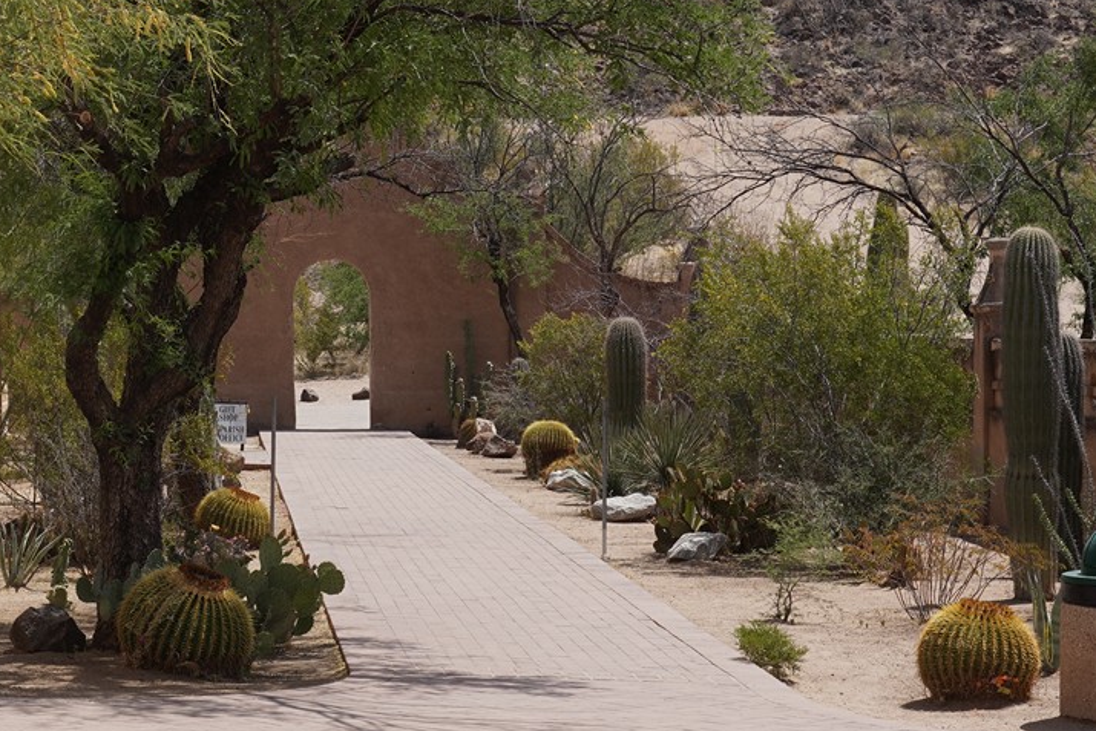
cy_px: 366
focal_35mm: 123
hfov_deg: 16.4
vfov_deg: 11.2
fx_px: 3745
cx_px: 100
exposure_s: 1/100
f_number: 16
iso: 100
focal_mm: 44
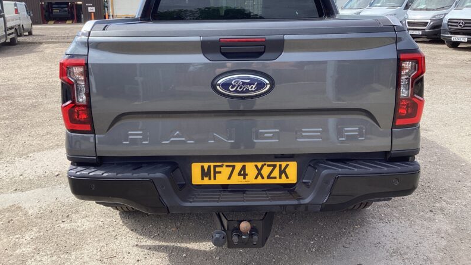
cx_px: 235
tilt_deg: -11.9
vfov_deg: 34.5
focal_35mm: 34
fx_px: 425
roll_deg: -0.1
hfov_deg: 58.0
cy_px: 101
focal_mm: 3.3
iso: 25
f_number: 2.4
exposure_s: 1/586
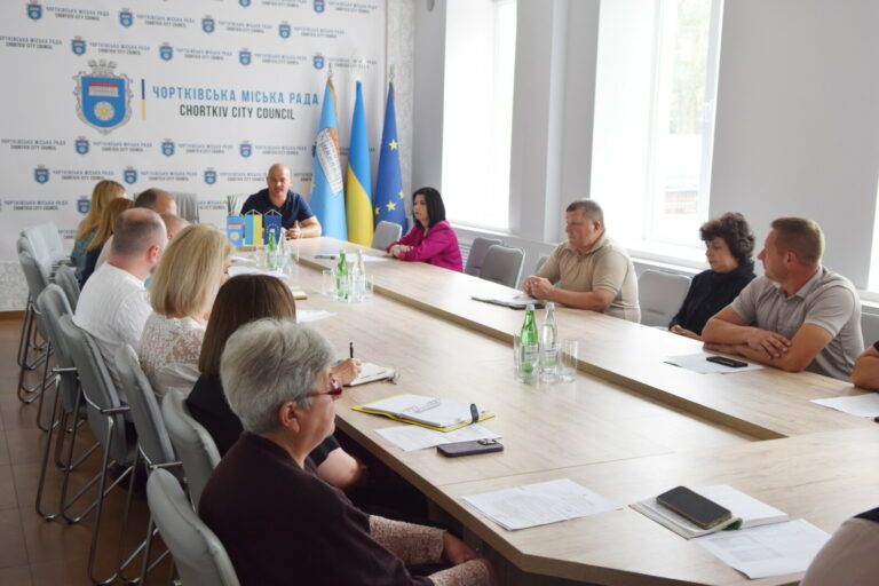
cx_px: 440
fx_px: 952
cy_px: 293
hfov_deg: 49.6
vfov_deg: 34.2
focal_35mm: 39
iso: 400
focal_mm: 26
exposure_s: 1/100
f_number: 5
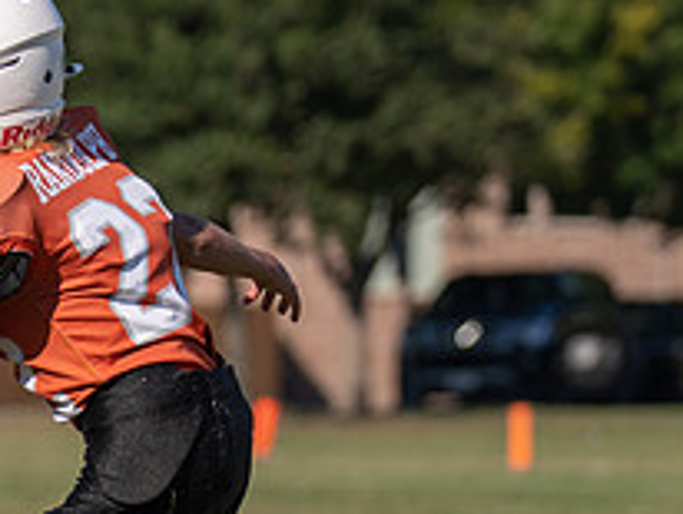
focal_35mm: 464
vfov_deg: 3.2
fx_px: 9166
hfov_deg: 4.2
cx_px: -532
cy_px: 271
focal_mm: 96
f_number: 2.8
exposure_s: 1/2500
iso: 100
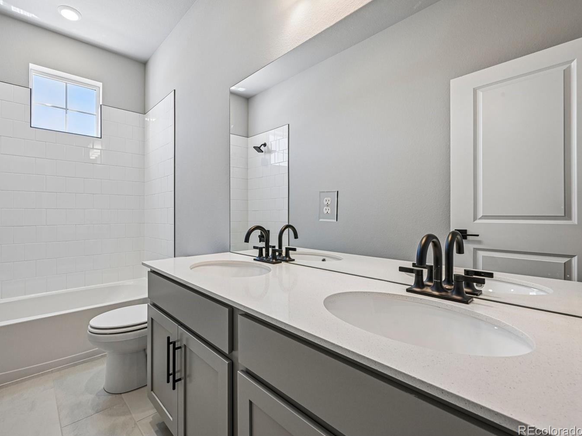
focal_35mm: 16
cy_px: 209
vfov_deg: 78.1
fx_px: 269
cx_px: 242
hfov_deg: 93.6
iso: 250
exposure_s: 1/15
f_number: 11
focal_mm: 14
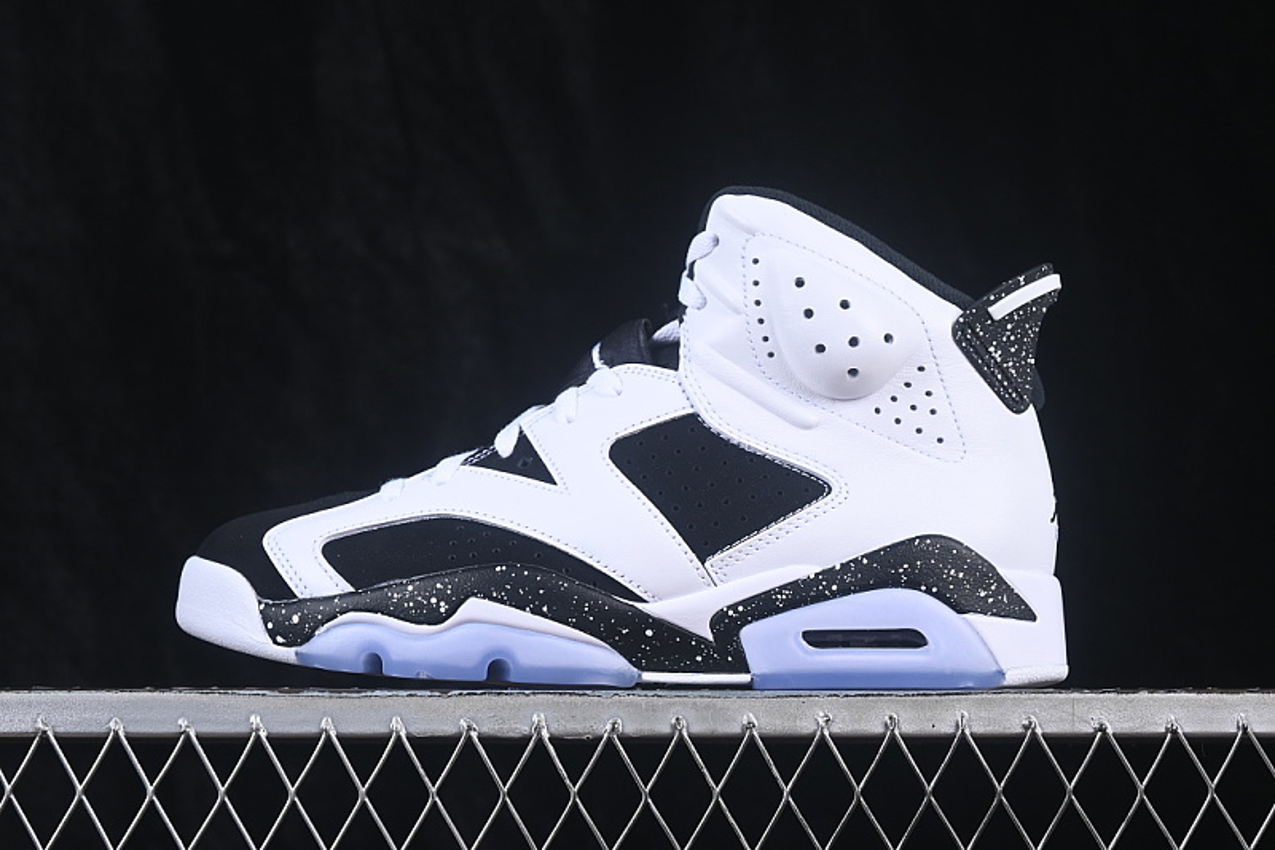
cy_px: 425
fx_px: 2656
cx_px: 638
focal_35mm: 75
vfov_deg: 18.2
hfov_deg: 27.0
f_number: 7.1
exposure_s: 1/60
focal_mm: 50
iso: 160
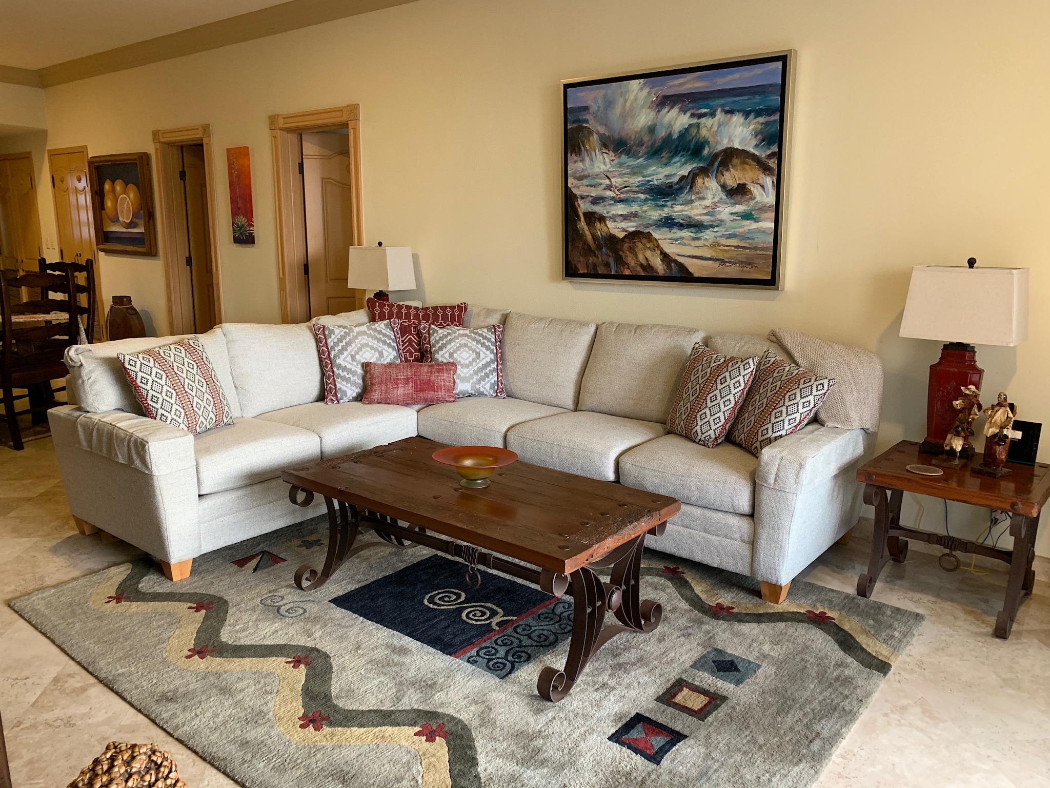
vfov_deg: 53.1
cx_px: 525
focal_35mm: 26
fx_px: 789
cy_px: 394
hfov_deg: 67.3
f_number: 1.8
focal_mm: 4.25
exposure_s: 1/60
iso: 250
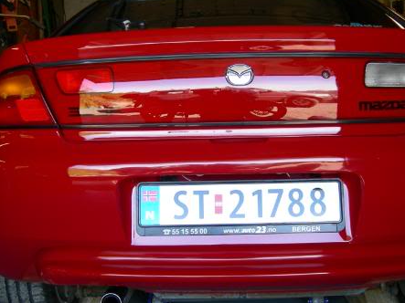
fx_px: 608
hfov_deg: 36.8
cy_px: 138
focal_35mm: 52
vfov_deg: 28.0
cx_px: 218
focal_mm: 7.5
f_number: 2.7
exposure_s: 1/45.6
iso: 64
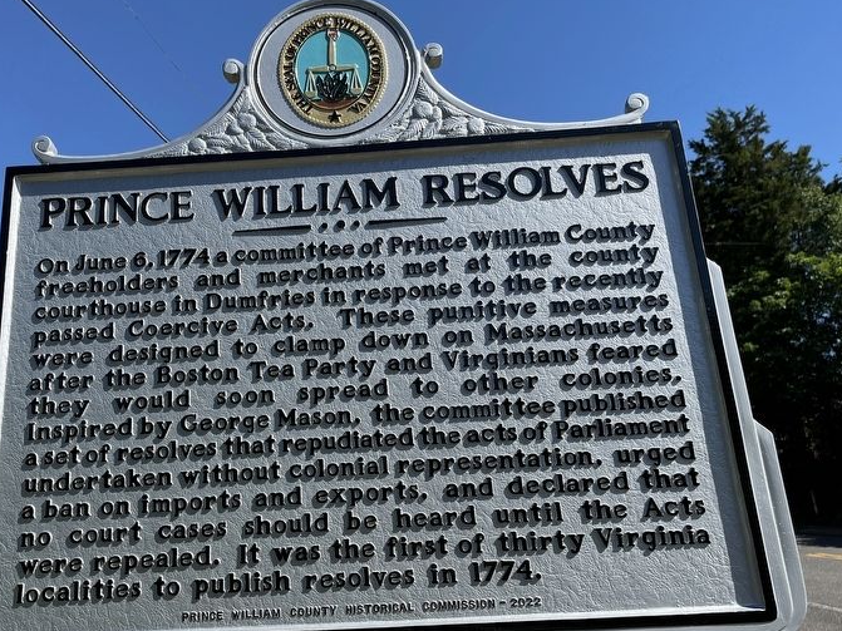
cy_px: 347
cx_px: 344
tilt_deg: +16.1
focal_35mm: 31
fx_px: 754
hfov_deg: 58.0
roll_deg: +3.5
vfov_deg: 45.4
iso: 50
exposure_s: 1/2463
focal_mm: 5.1
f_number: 1.6
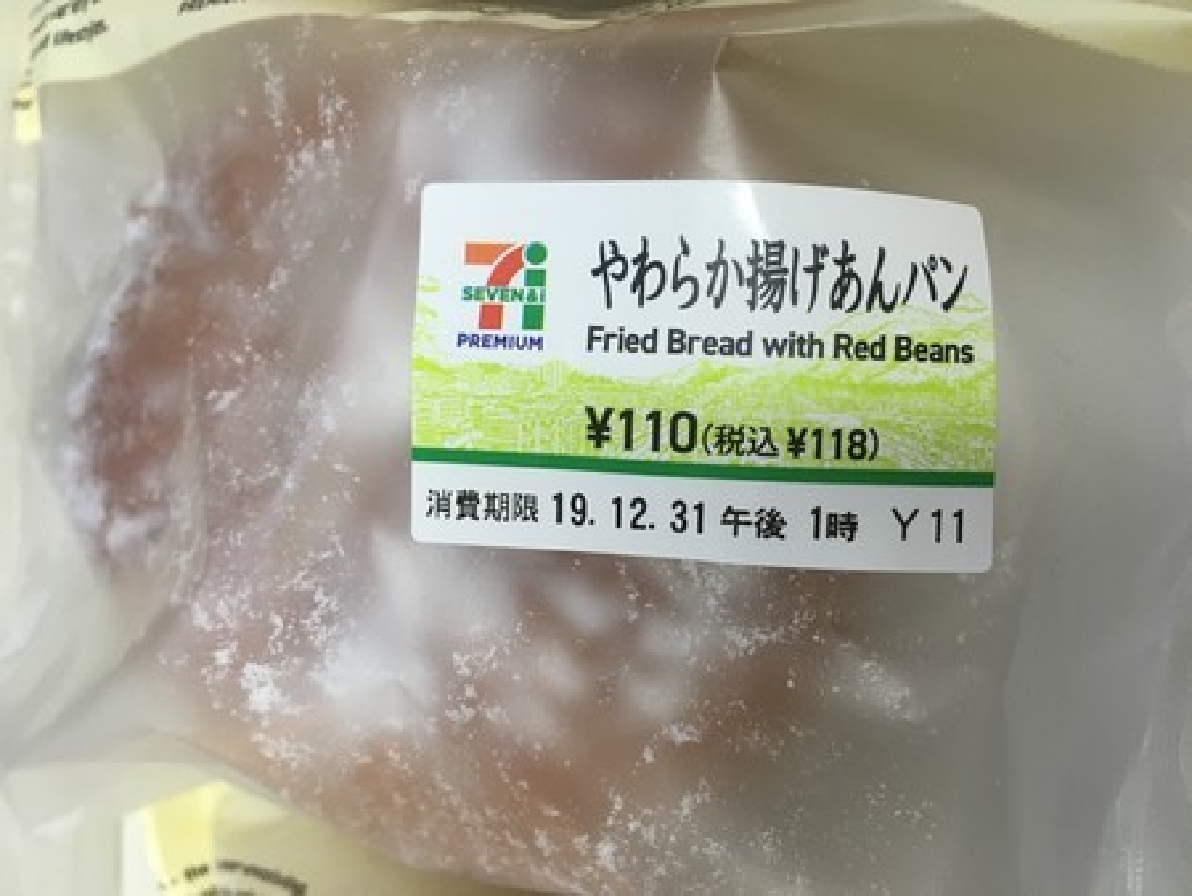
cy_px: 448
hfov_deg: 61.6
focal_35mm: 29
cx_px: 596
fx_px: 999
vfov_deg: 48.3
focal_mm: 4.15
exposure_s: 1/30
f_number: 2.2
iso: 40
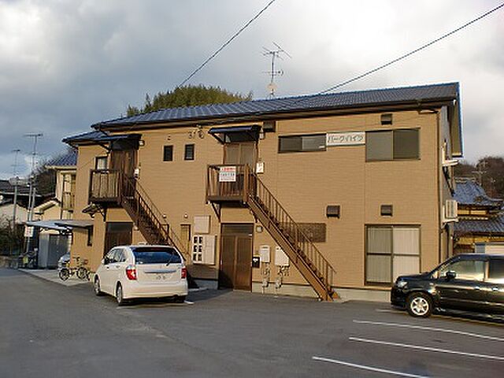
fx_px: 510
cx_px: 252
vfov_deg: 40.7
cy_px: 189
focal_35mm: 35
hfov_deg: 52.6
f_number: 3.1
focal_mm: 6.3
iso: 64
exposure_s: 1/250
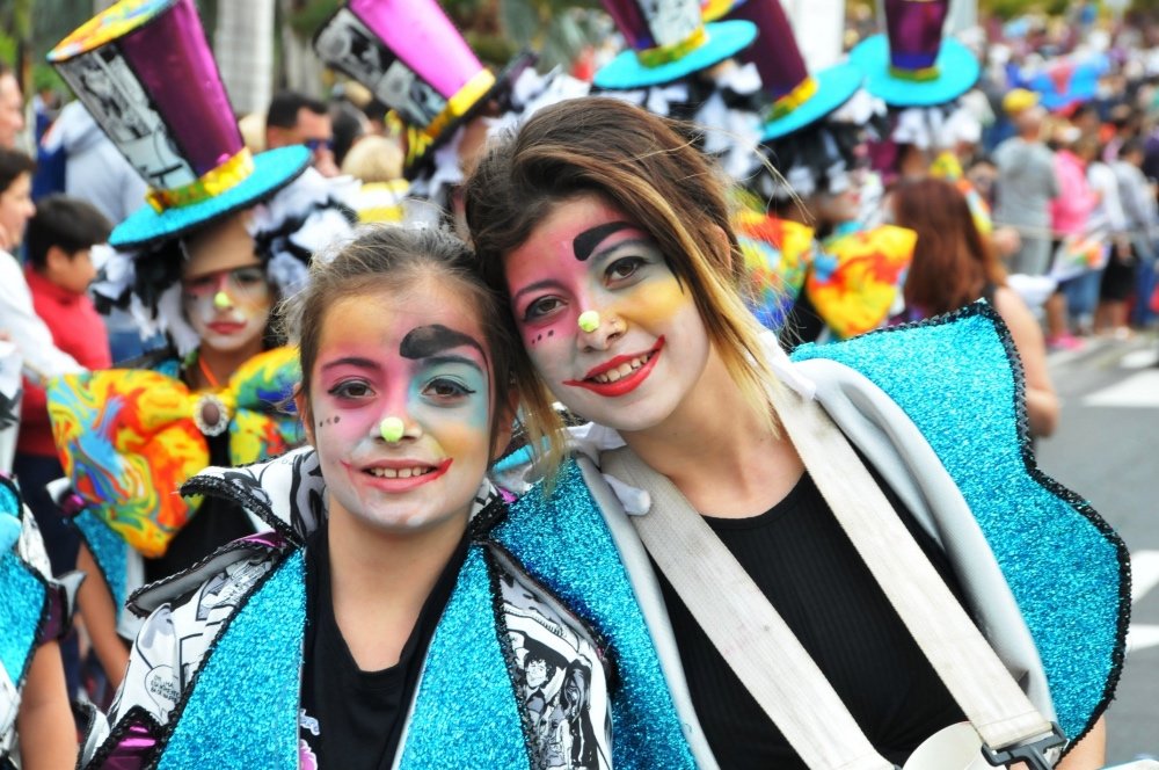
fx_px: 5064
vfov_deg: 8.7
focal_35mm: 158
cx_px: 580
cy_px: 385
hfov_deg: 13.1
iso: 800
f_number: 10
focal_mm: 105
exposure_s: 1/125
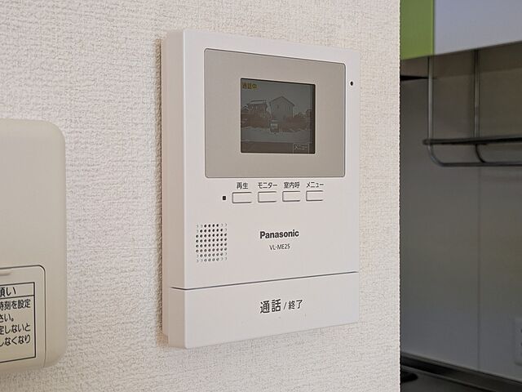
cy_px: 196
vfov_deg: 28.6
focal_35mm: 51
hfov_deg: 37.5
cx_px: 261
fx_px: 769
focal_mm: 5.43
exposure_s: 1/220
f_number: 1.89
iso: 65
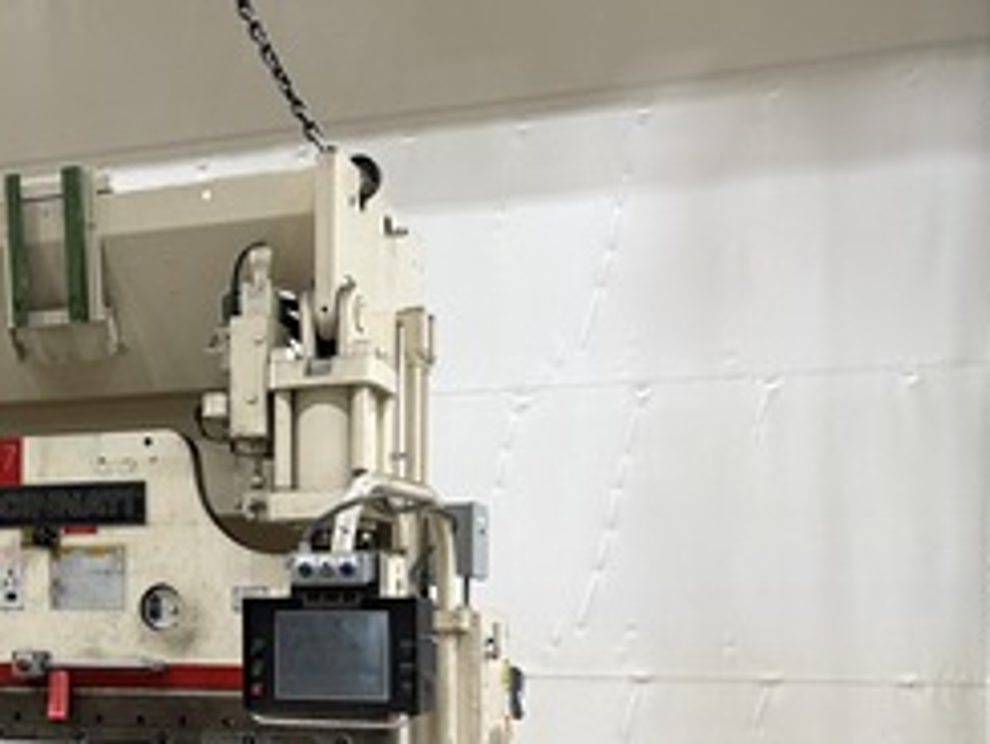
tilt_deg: +2.2
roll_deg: -0.4
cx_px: 170
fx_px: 1459
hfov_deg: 36.0
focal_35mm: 51
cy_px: 598
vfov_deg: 28.0
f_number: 1.6
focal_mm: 5.96
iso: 320
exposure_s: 1/60
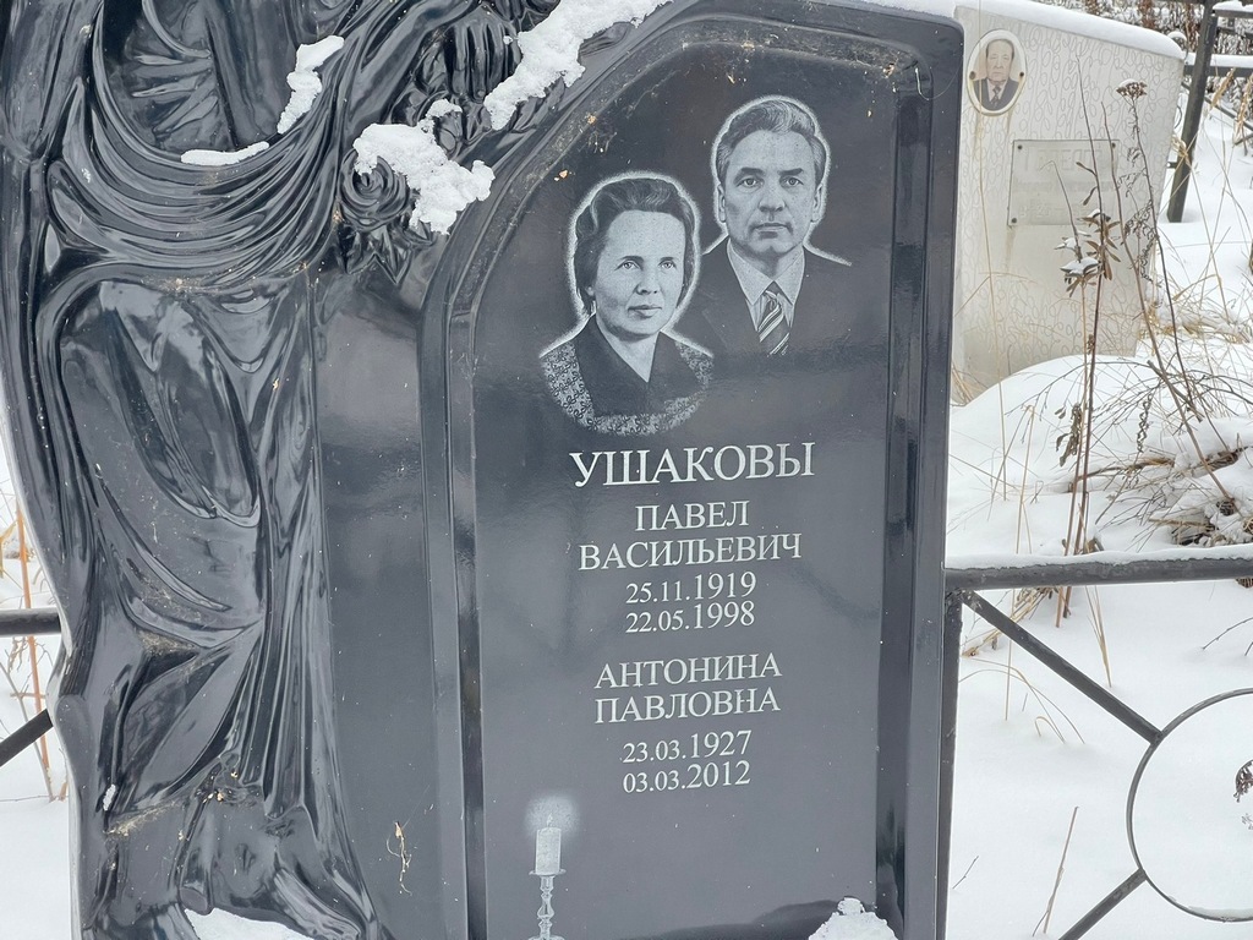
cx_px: 626
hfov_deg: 25.3
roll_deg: -2.3
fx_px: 2787
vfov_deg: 19.1
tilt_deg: -13.2
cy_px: 470
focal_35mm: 77
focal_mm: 9
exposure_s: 1/99
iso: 80
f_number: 2.8
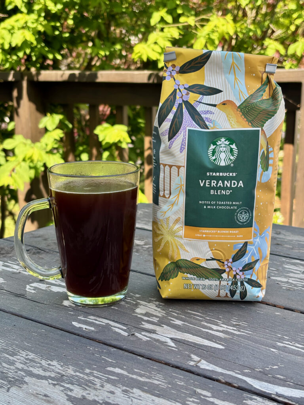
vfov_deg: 36.8
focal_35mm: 52
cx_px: 152
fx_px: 609
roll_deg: -0.4
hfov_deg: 28.0
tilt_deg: -11.3
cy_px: 202
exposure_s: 1/349
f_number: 1.6
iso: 32
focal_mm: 5.96
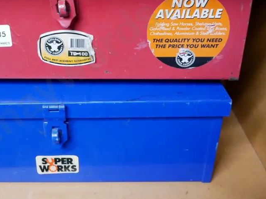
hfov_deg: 41.3
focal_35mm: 45
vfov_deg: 32.0
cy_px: 68
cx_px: 79
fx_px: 346
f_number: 4
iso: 3200
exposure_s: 1/60
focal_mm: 14
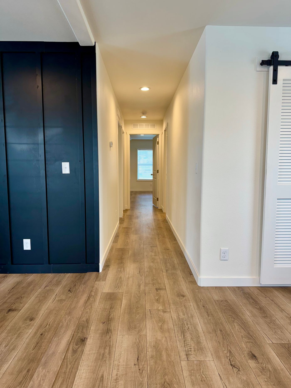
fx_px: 269
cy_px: 194
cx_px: 146
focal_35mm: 24
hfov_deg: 56.8
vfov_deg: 71.6
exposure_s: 1/120
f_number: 1.78
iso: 100
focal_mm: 6.76
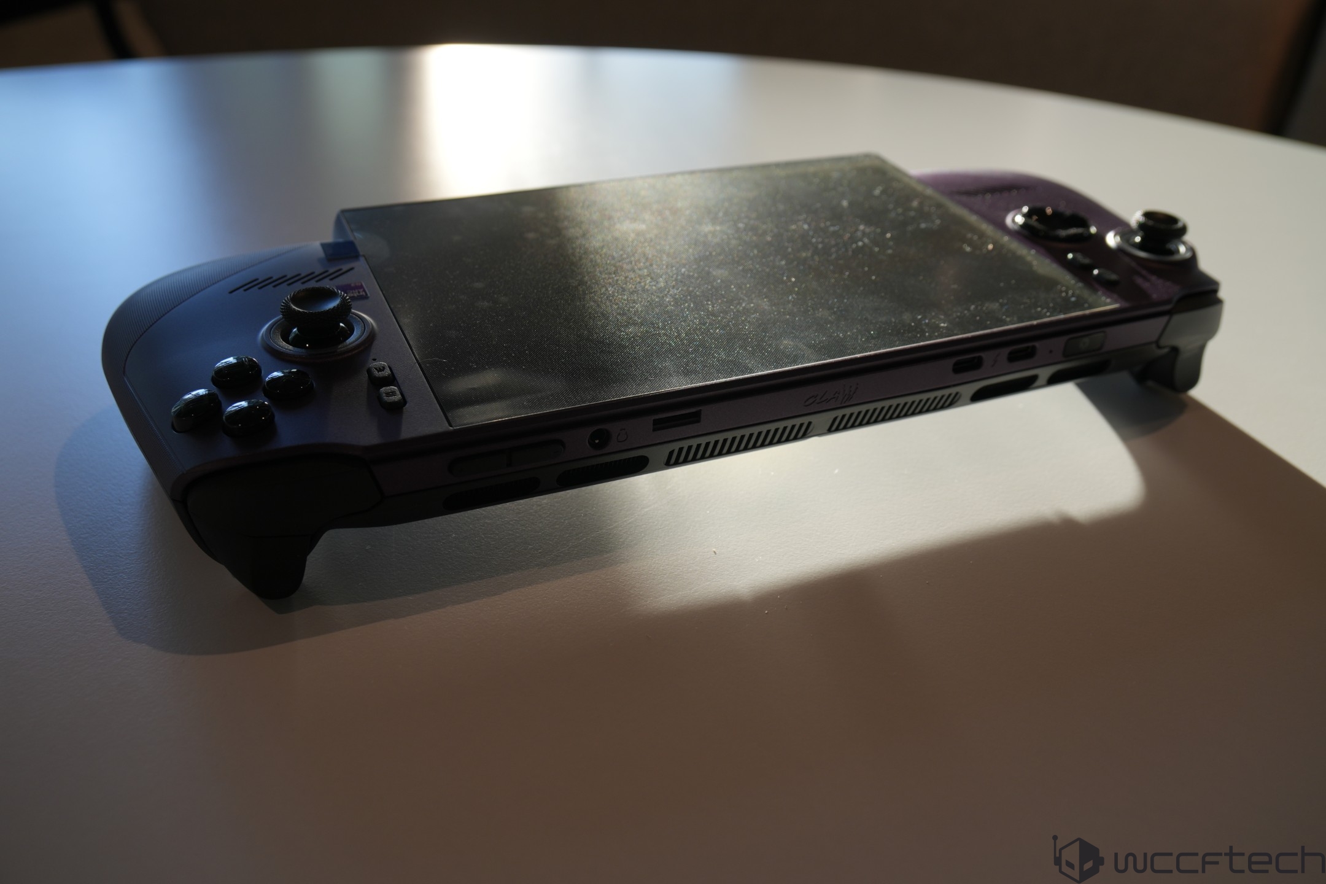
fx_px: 1105
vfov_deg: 43.6
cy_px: 442
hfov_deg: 61.9
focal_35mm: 30
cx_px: 663
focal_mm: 20
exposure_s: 1/80
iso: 100
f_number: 4.5
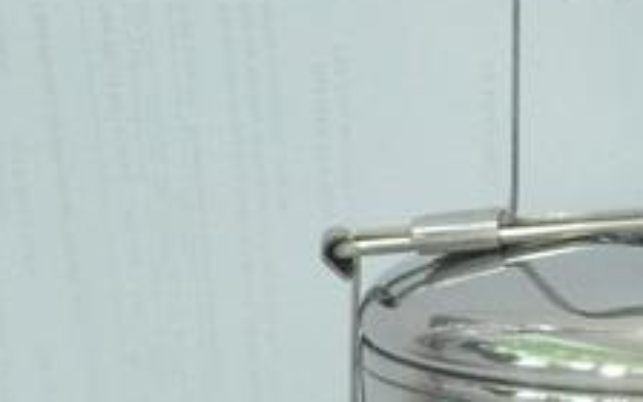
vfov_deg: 10.1
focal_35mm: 128
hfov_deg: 15.7
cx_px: 781
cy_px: 465
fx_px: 2243
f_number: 3.2
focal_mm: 7.5
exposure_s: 1/40
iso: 800
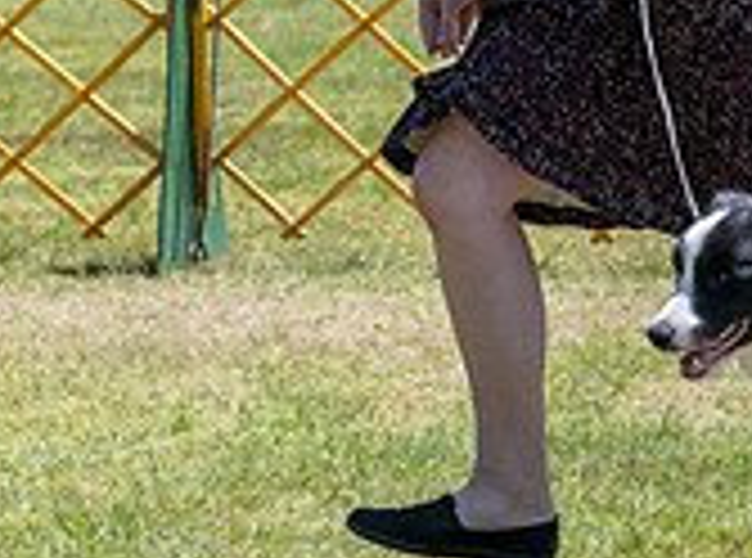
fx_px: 6191
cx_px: 672
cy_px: -26
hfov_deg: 6.9
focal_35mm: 286
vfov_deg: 5.2
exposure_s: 1/2500
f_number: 6.3
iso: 800
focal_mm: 75
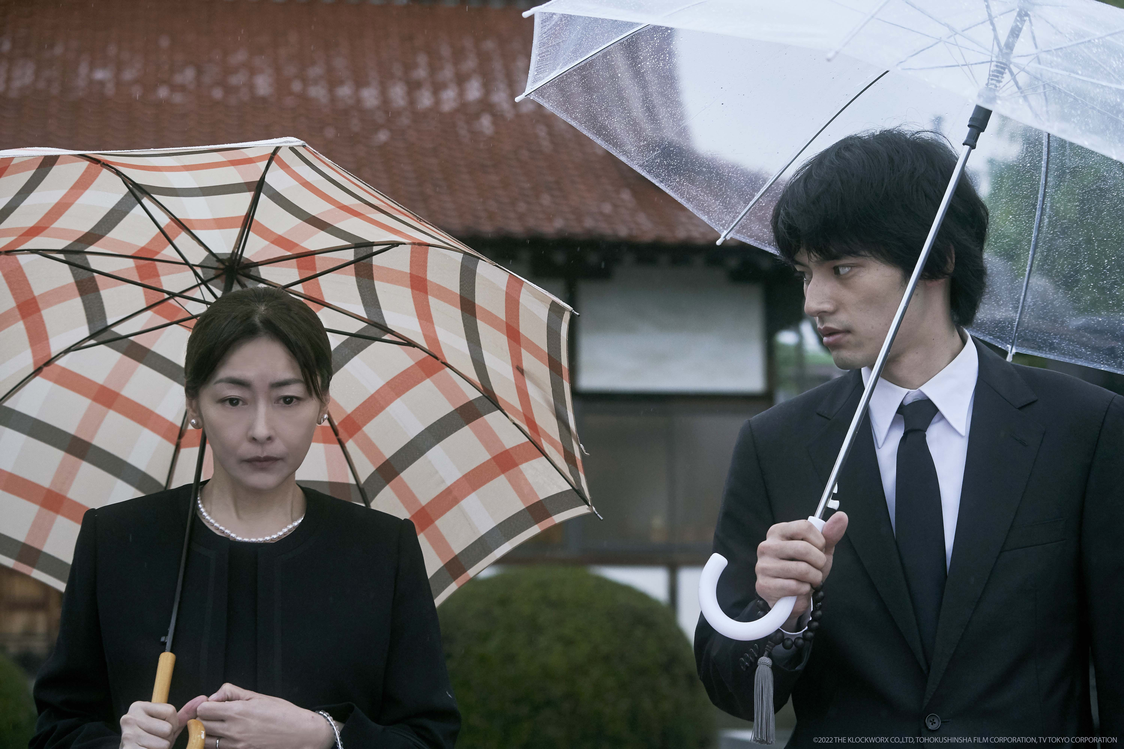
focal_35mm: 76
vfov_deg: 17.9
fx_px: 2373
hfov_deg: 26.7
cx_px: 562
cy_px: 374
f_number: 5
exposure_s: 1/500
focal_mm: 76
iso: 1600
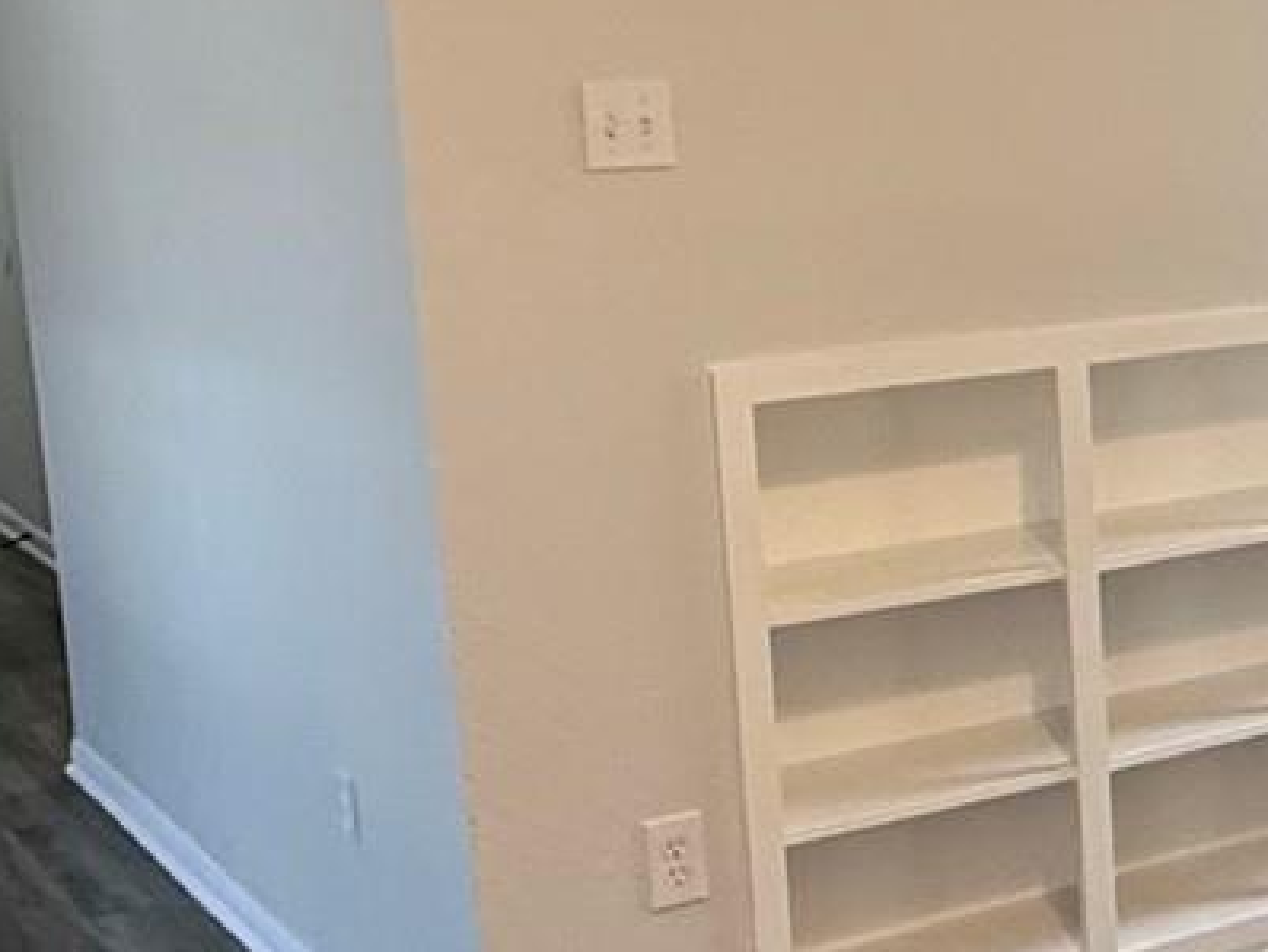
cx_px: 1475
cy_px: 417
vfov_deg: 20.5
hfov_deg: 24.7
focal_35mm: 72
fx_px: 2639
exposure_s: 1/60
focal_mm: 2.22
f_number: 2.2
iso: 200
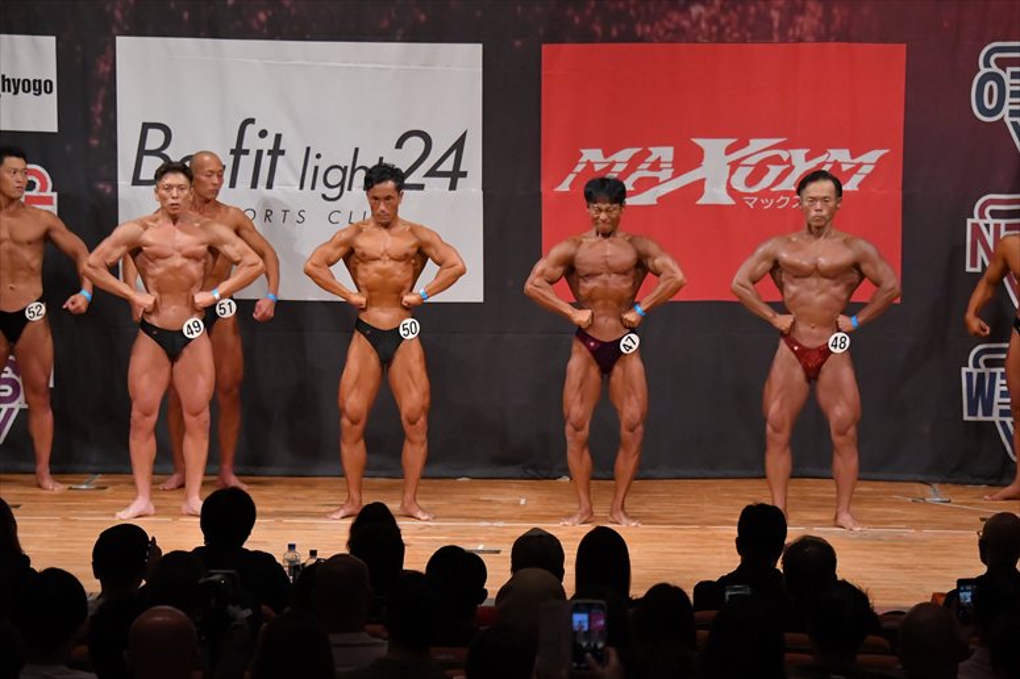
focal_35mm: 168
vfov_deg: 8.2
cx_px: 510
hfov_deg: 12.2
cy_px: 340
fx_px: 4758
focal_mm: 112
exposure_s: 1/400
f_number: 5.6
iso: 6400
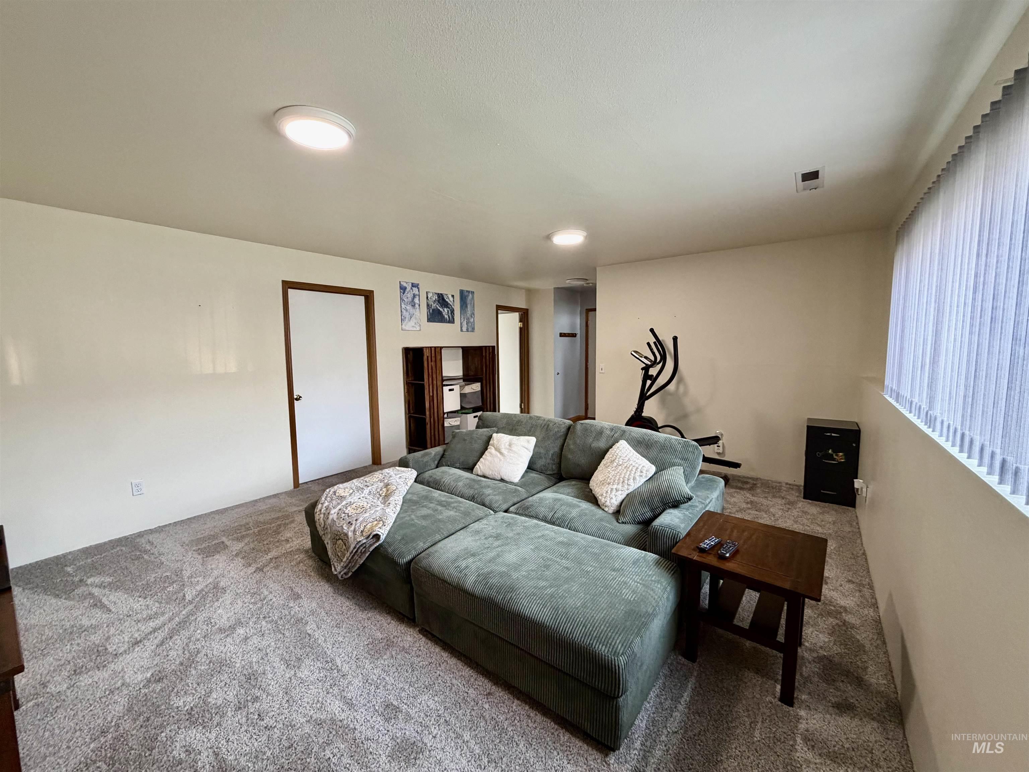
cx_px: 514
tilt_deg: -5.1
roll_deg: +0.8
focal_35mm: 14
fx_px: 416
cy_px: 386
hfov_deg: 102.1
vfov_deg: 85.7
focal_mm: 2.22
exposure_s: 1/120
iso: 320
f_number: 2.2
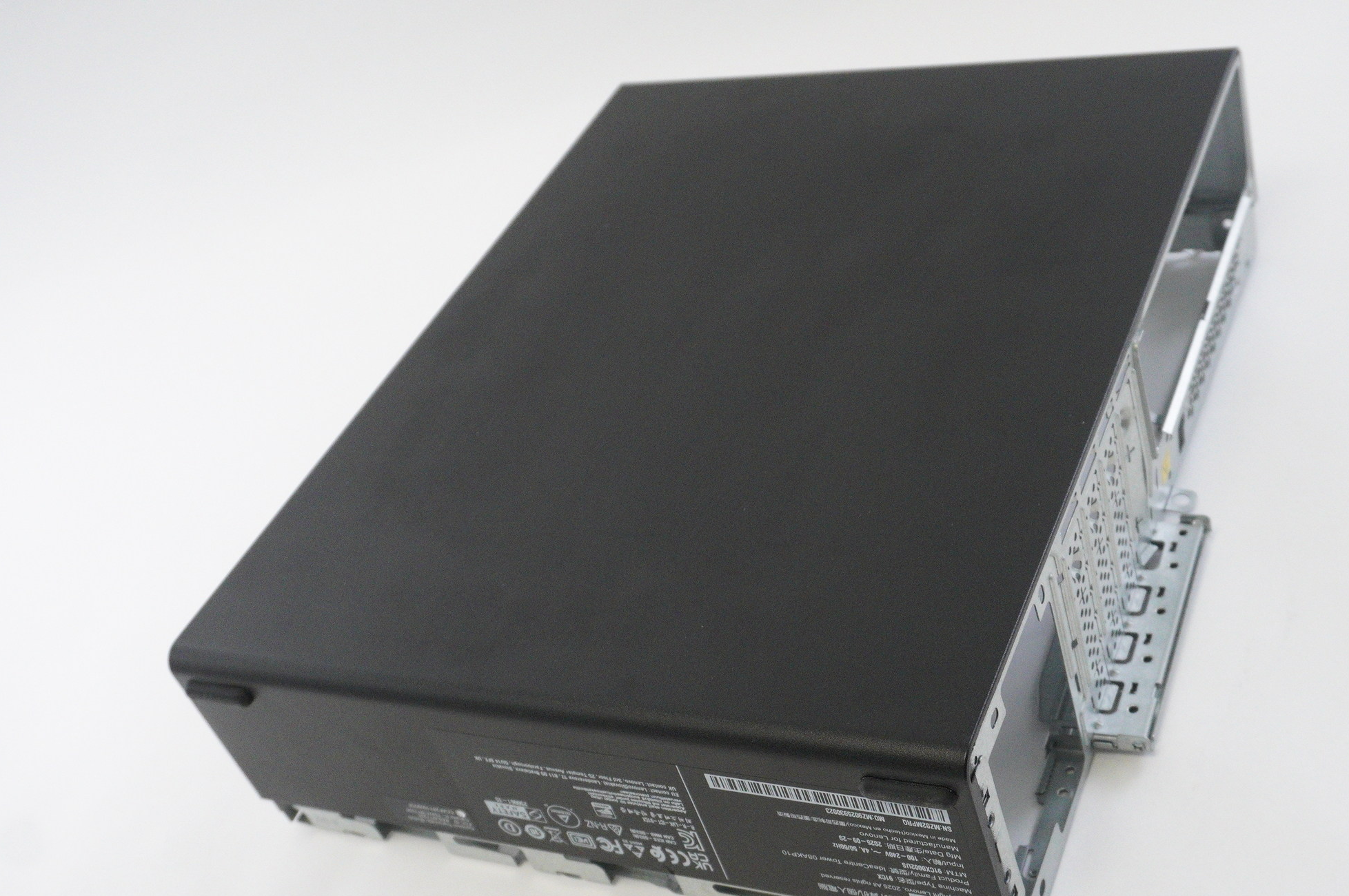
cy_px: 506
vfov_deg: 29.2
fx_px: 1722
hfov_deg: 42.6
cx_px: 786
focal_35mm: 46
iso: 3200
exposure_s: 1/200
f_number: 5.6
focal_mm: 24
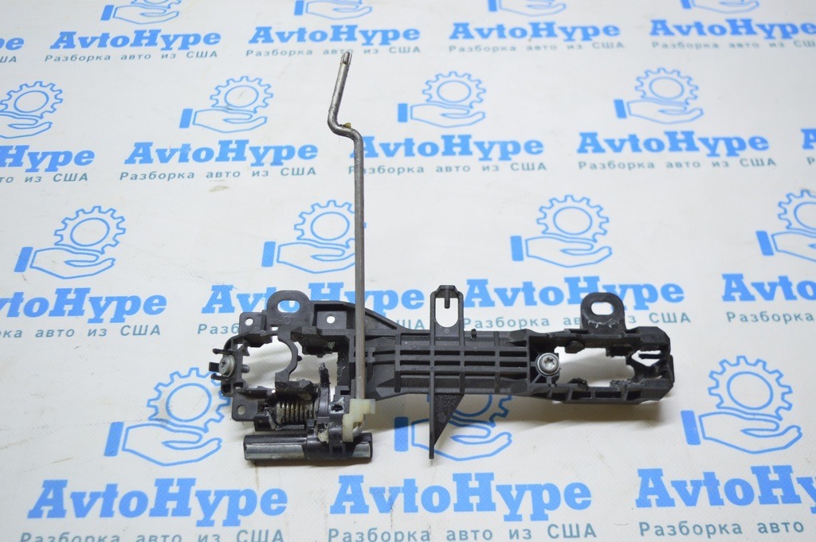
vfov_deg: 33.0
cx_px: 408
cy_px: 271
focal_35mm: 40
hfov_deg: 48.0
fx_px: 917
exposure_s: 1/40
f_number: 4
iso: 400
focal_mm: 27
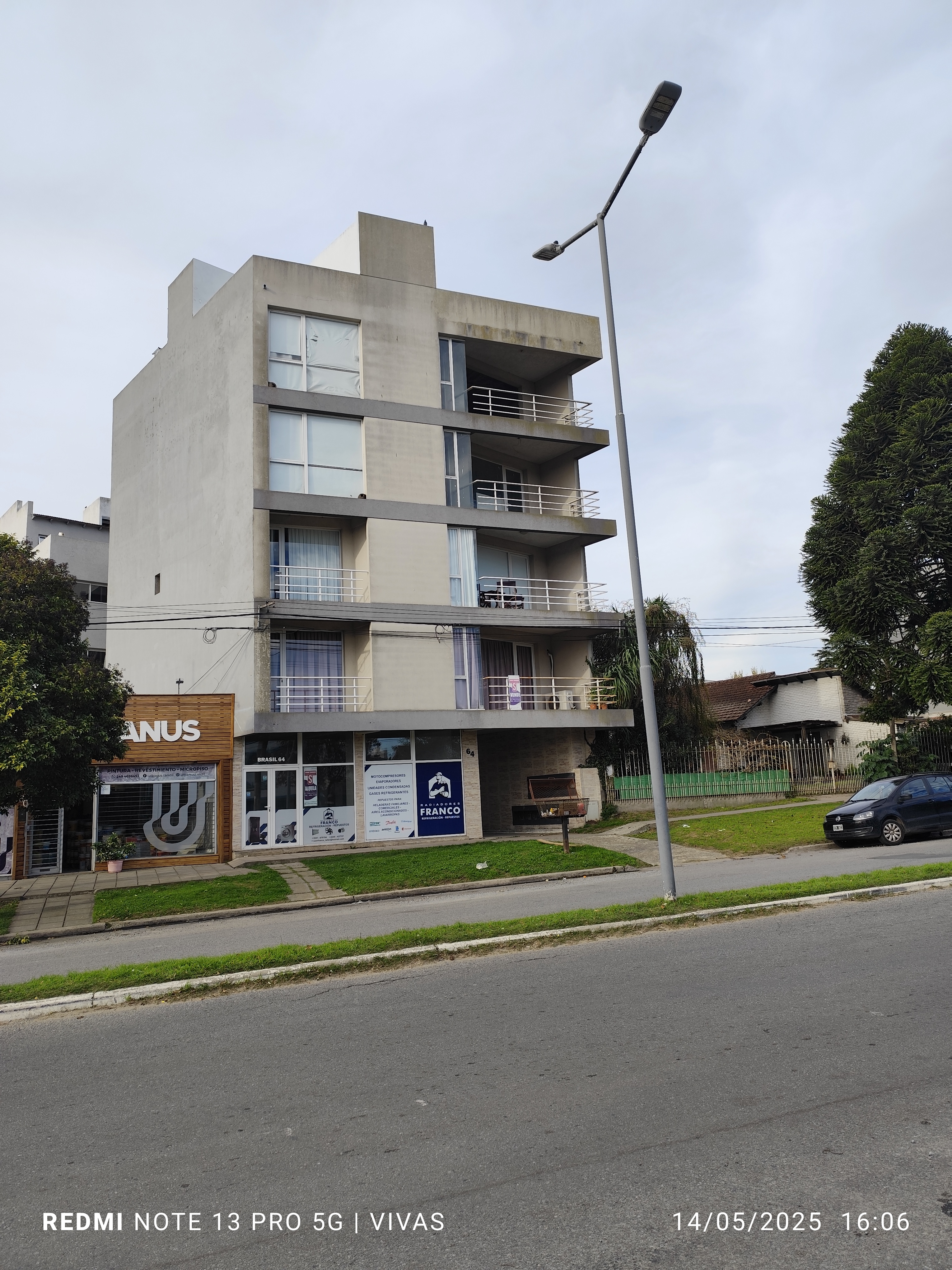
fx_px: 843
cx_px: 476
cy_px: 635
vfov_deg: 73.9
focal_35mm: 23
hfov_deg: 58.9
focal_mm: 6.14
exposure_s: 1/423
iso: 50
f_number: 1.65
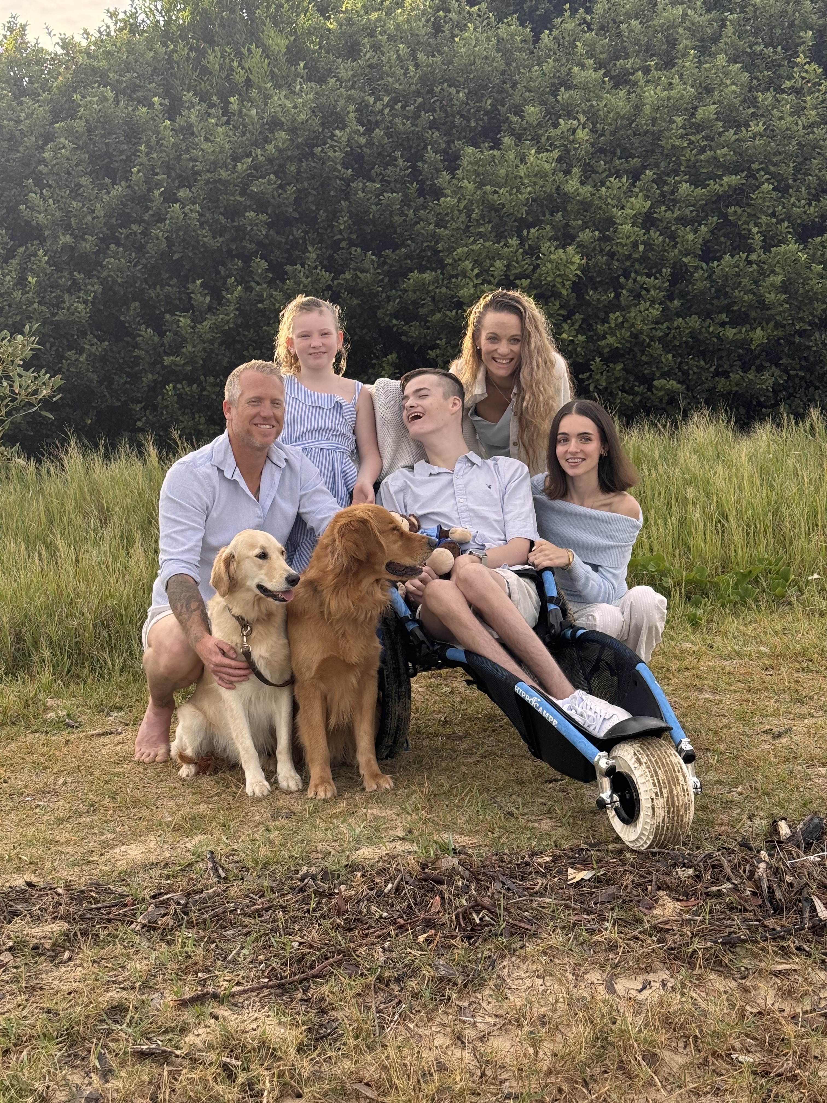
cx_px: 414
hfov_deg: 30.3
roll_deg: +2.6
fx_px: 1529
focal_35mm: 48
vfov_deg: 39.7
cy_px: 552
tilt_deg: -4.5
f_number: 1.78
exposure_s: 1/876
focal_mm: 6.76
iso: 64
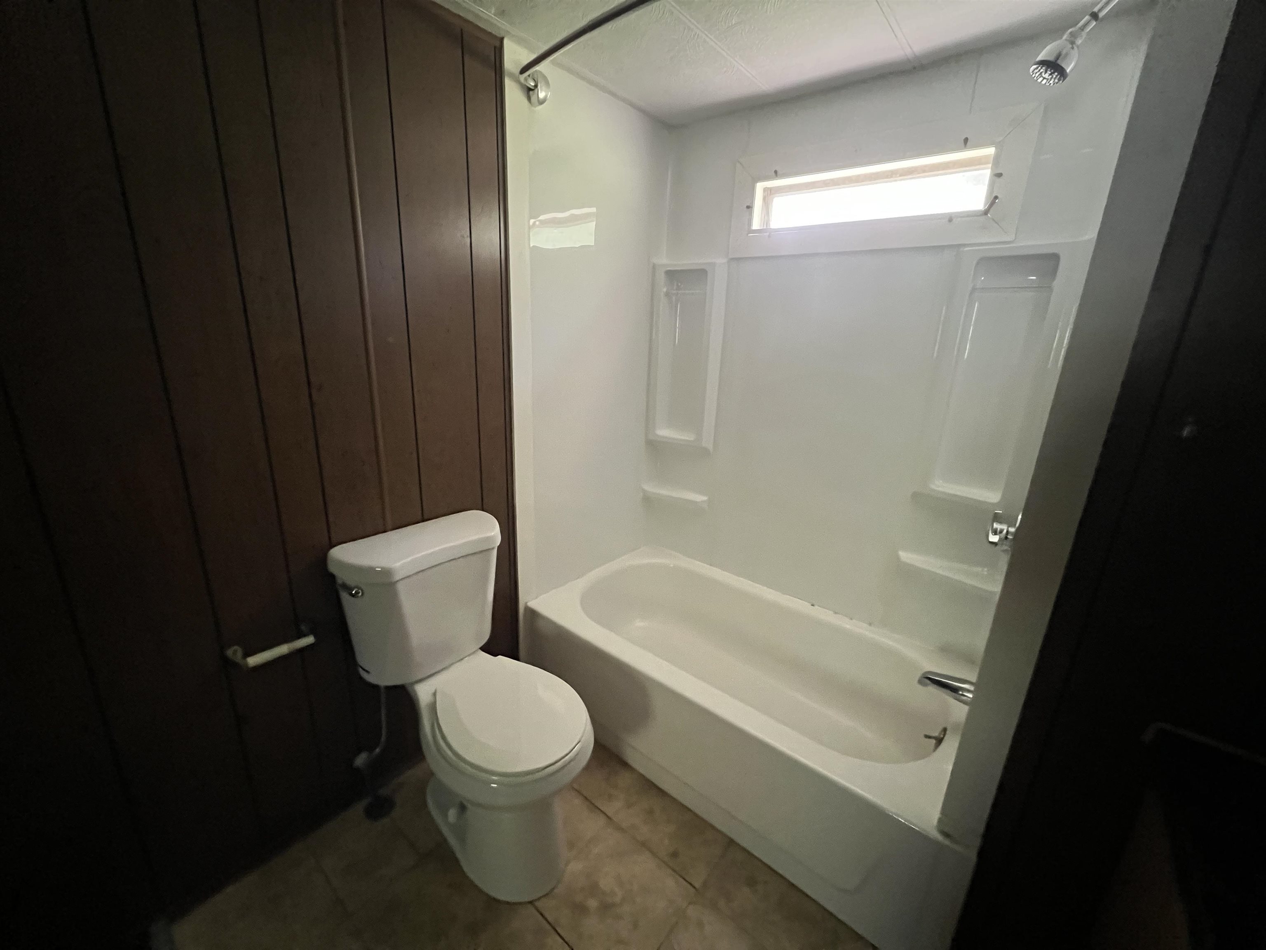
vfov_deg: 89.9
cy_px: 475
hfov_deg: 106.2
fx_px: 475
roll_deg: -2.0
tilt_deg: -16.7
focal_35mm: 13
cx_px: 633
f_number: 1.8
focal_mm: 1.57
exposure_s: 1/58
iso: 1000
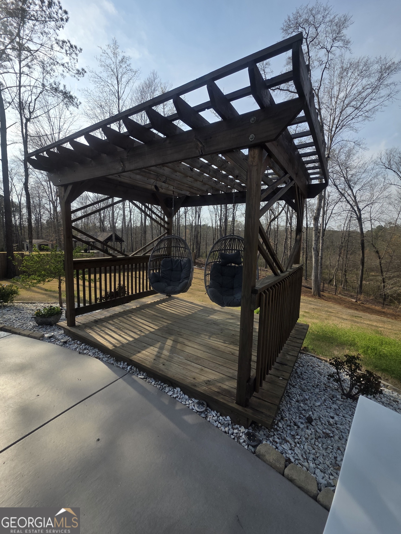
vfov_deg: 106.2
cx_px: 200
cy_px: 267
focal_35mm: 13
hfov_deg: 89.9
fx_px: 201
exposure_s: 1/2049
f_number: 1.9
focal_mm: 2.2
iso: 40
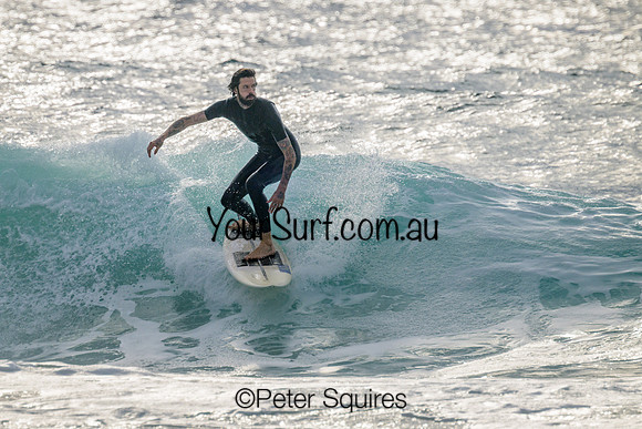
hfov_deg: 2.8
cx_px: 269
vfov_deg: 1.9
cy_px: 181
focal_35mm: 728
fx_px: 12978
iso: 500
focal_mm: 620
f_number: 11
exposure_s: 1/2000
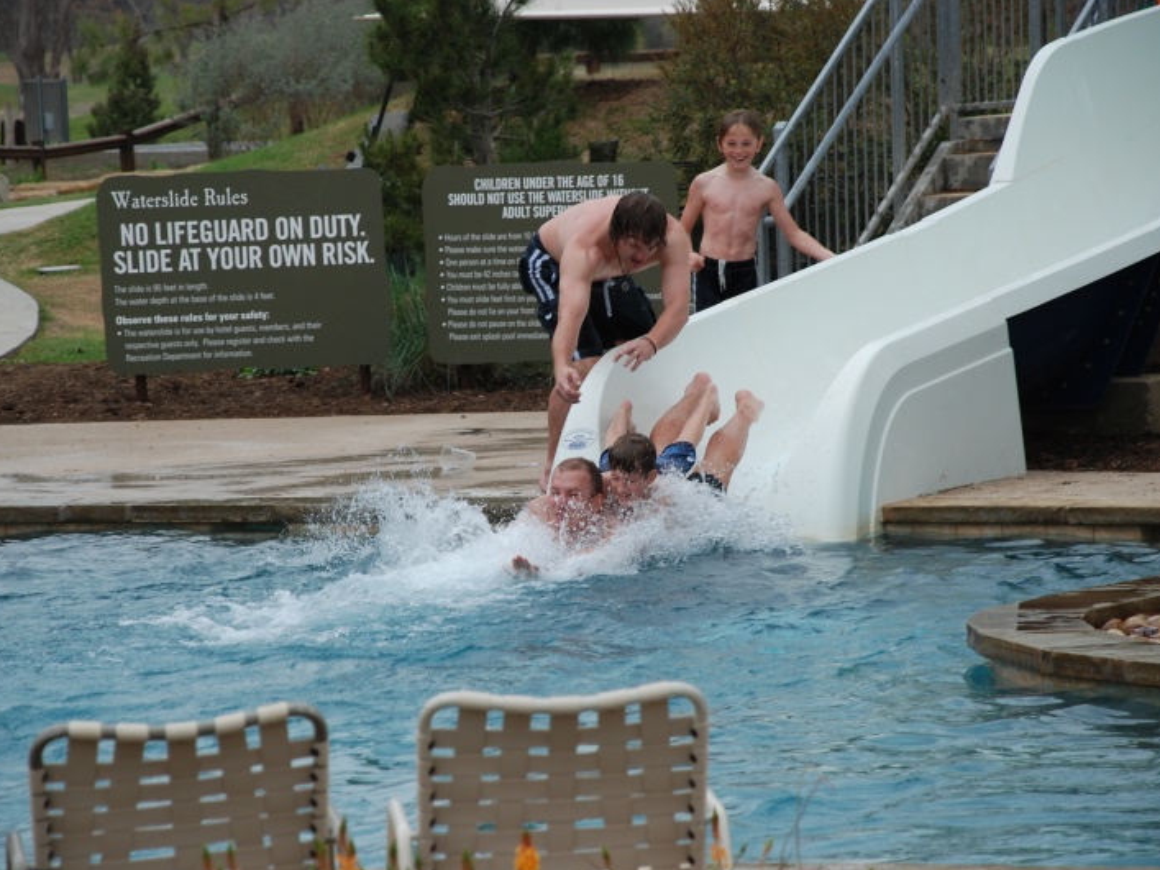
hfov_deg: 10.8
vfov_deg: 8.1
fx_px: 6131
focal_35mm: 183
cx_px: 541
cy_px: 436
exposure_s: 1/500
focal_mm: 112
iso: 360
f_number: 5.6
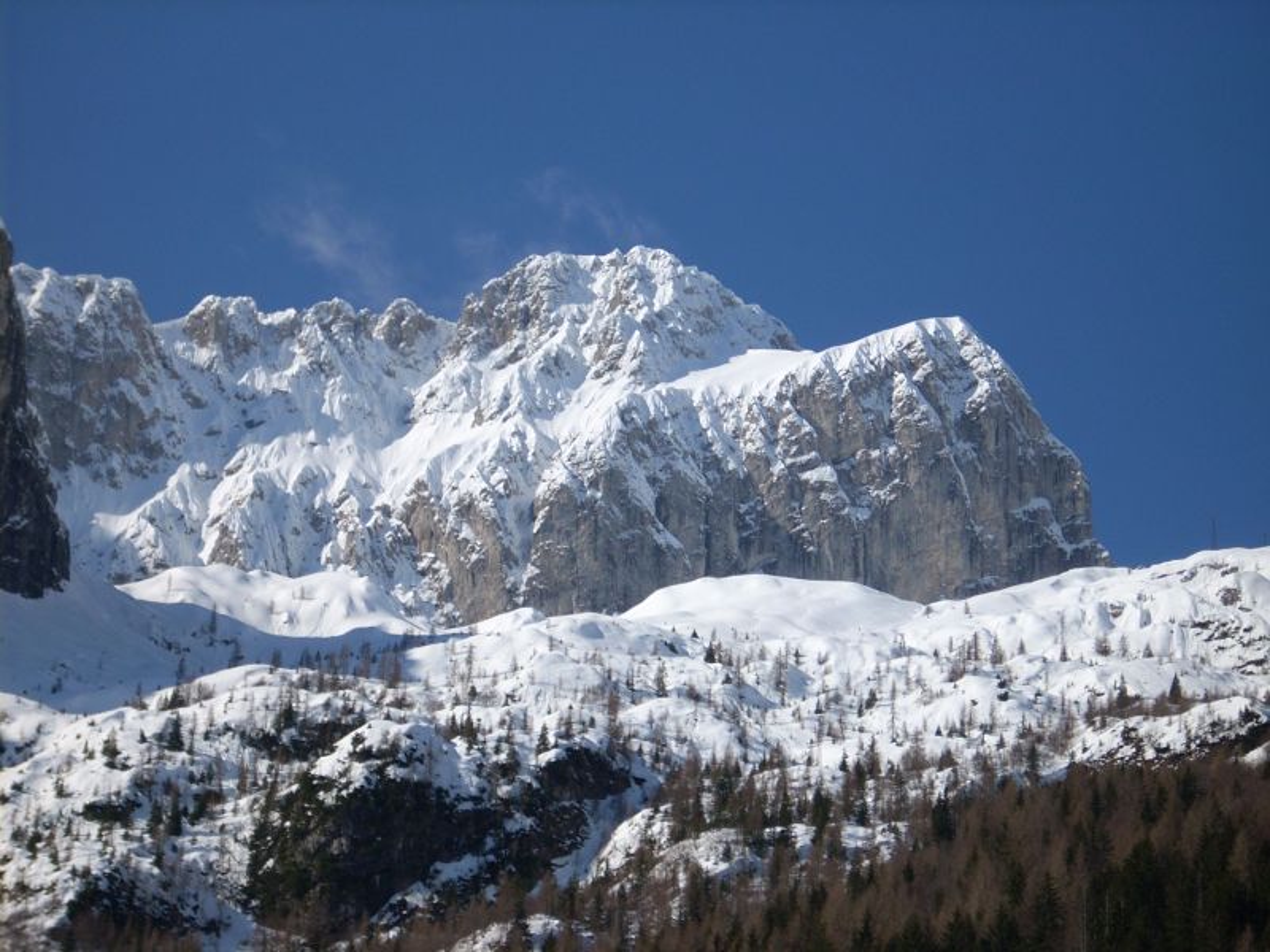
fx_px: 4146
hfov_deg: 17.4
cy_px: 476
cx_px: 635
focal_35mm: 113
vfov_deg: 13.1
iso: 64
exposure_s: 1/210
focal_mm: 18.6
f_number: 10.4
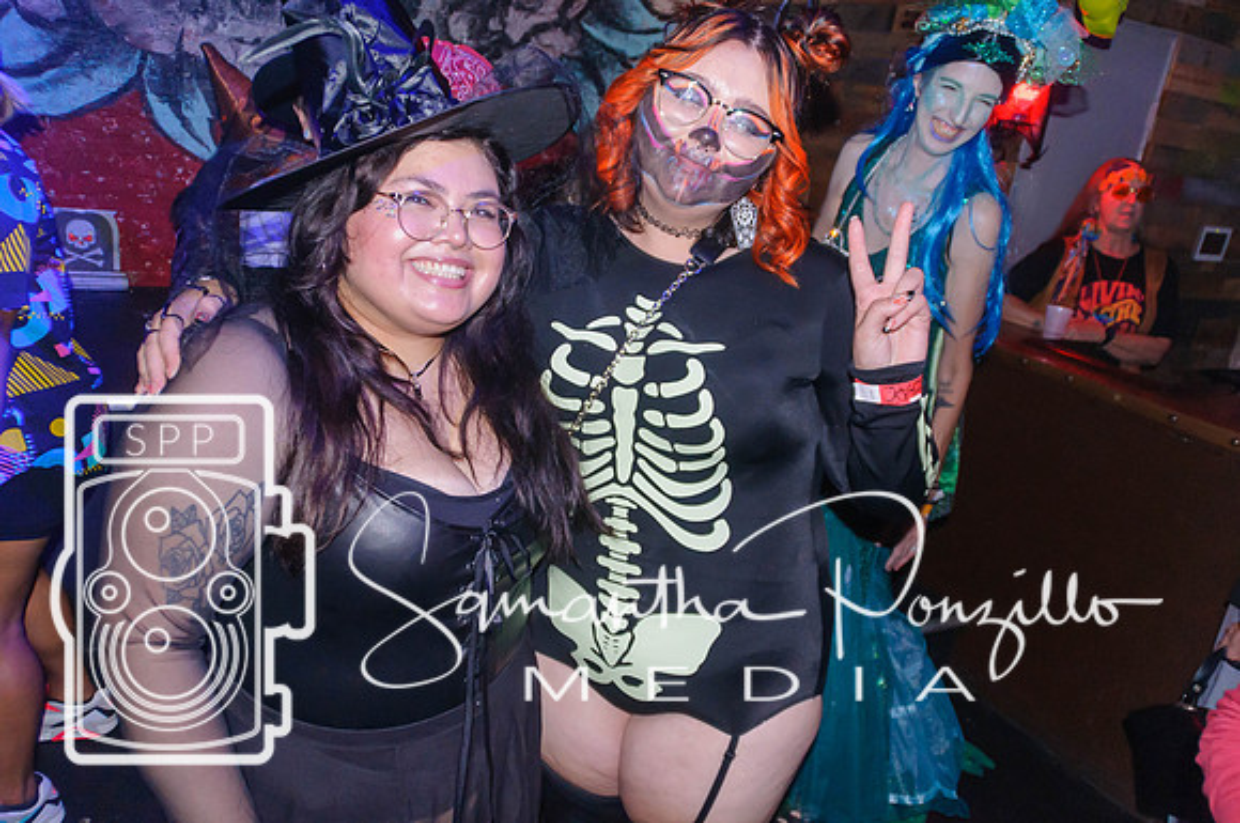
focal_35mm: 27
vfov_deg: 47.8
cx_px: 620
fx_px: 929
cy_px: 412
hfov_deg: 67.5
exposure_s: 1/60
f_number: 3.5
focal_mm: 18
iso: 800
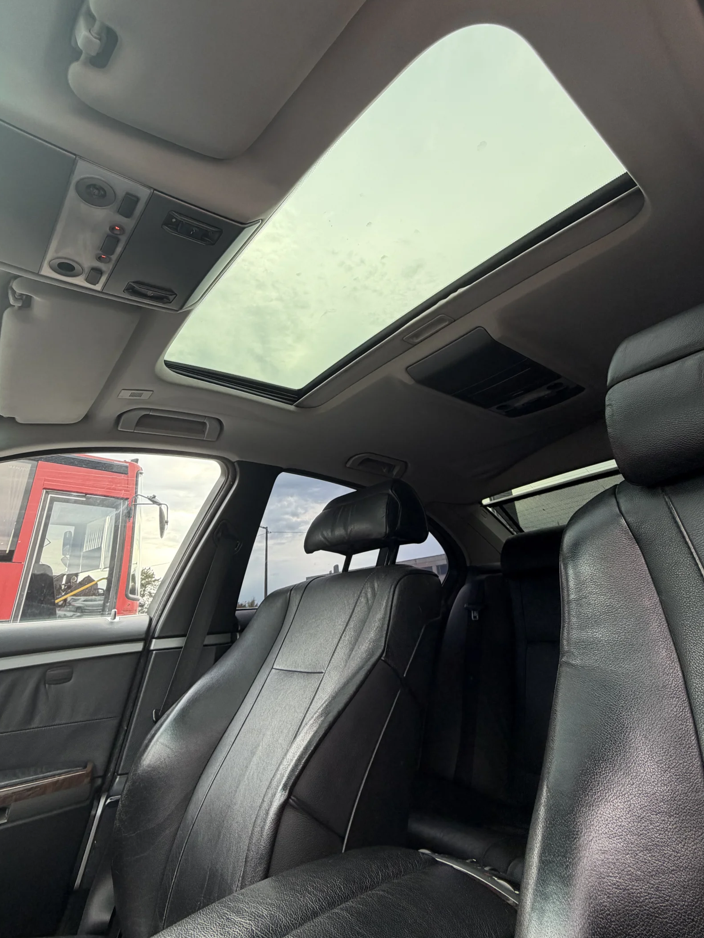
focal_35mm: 17
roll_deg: +3.3
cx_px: 331
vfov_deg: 90.3
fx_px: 461
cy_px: 394
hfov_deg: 74.7
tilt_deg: +27.9
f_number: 2.2
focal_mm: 2.22
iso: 50
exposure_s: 1/121
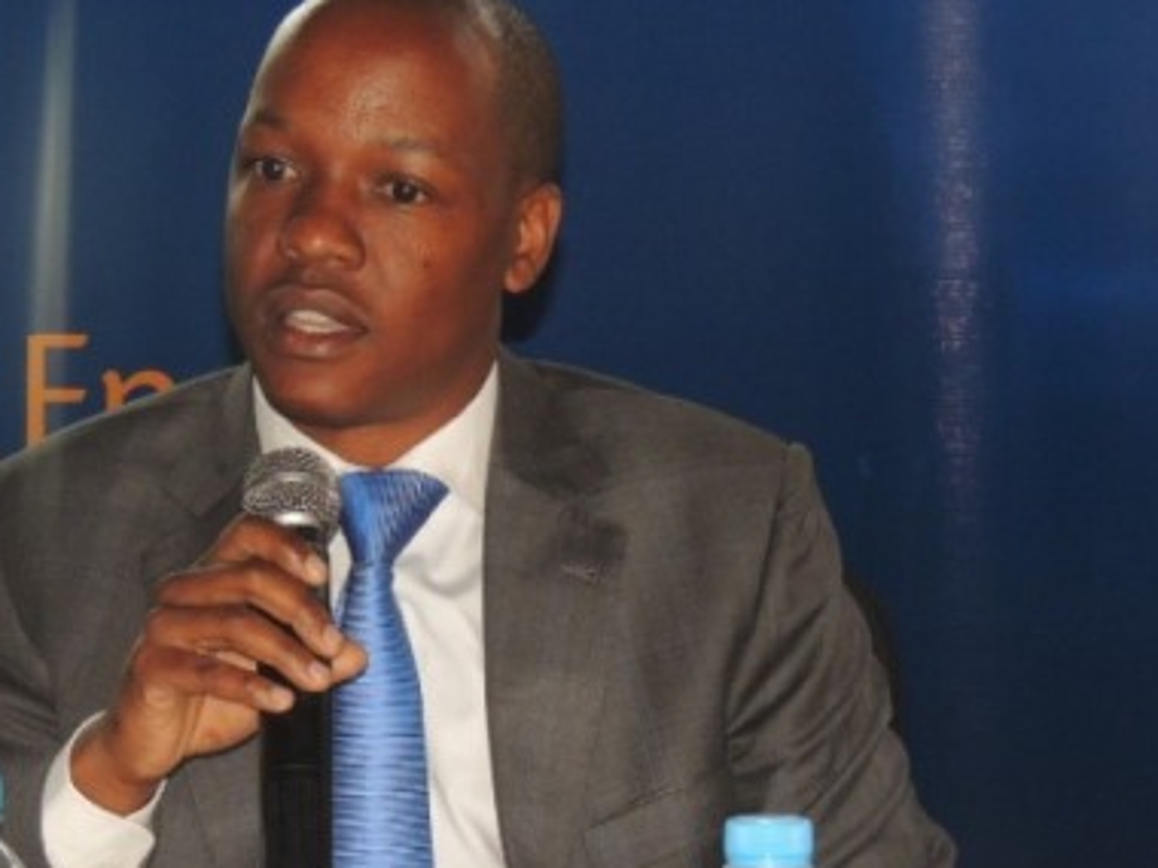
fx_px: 5553
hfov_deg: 11.9
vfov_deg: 8.9
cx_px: 475
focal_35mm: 166
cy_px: 563
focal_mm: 18.7
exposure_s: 1/60
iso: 320
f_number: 4.2
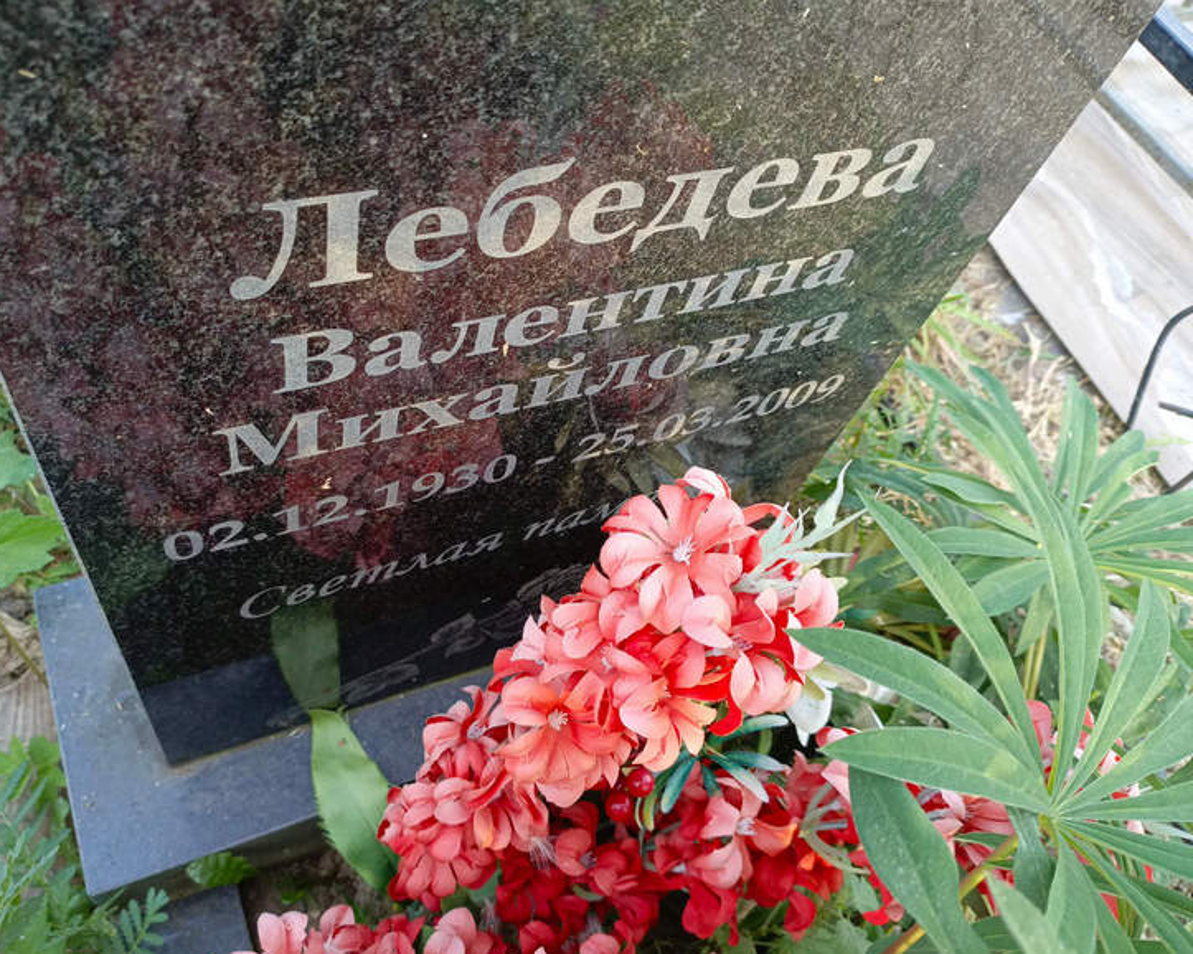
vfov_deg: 53.2
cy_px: 467
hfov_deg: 64.0
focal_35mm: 27
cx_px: 546
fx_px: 953
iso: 264
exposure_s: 1/100
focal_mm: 4.76
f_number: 1.69
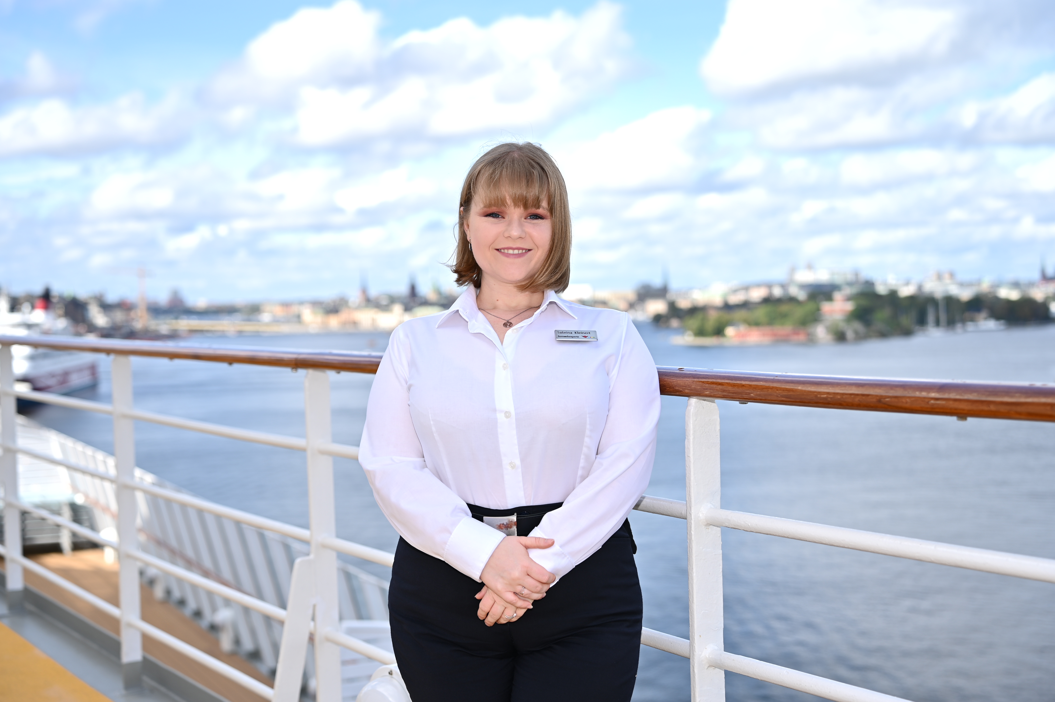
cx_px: 528
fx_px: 1318
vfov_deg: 29.8
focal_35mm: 45
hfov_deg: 43.6
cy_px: 351
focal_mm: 45
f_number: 2.8
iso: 50
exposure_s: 1/640
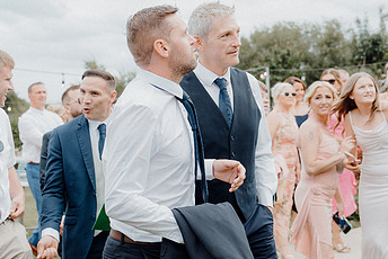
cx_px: 179
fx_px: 690
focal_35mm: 64
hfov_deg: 31.4
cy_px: 154
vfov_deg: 21.3
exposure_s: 1/500
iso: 125
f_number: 3.5
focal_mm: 38
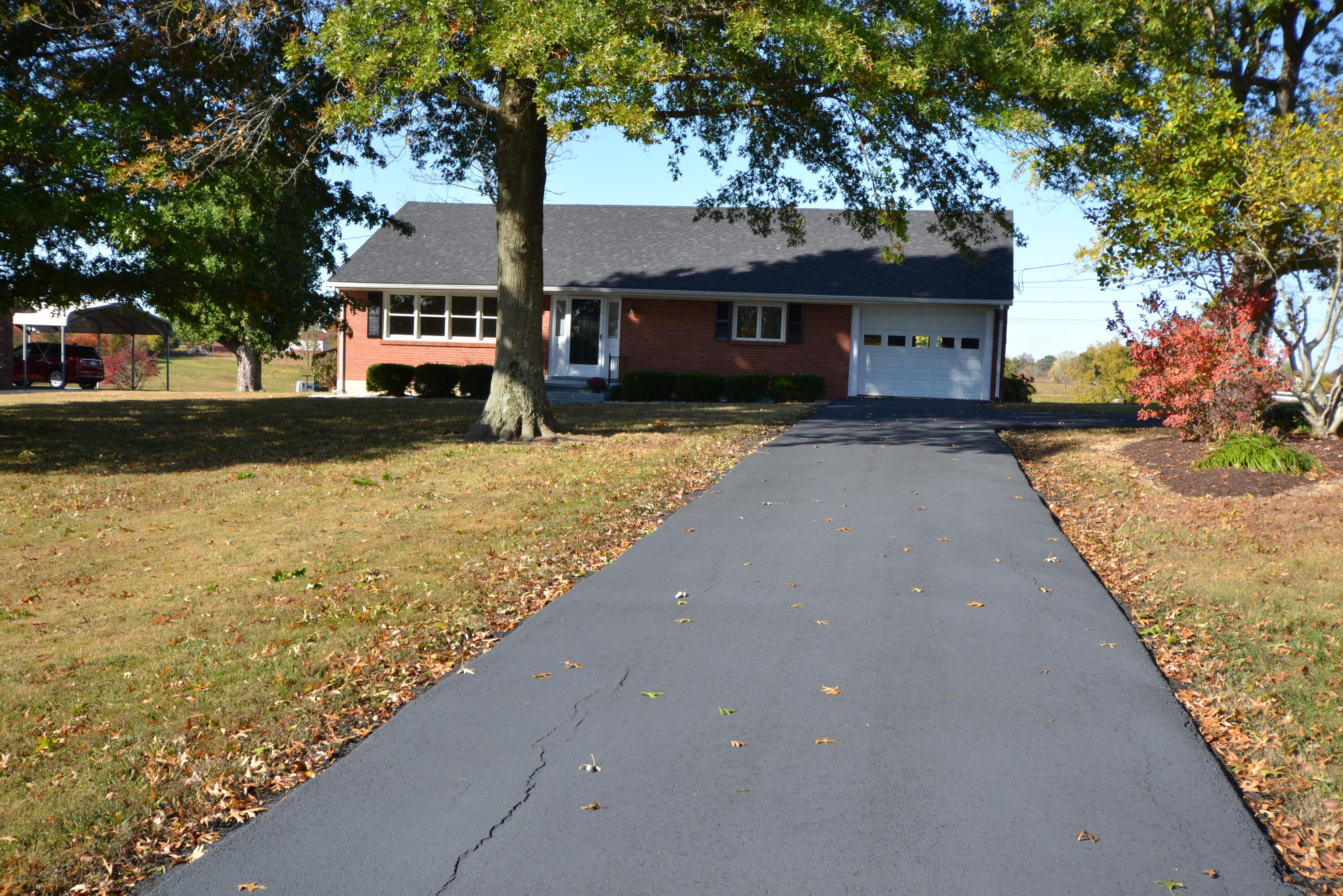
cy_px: 448
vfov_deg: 36.9
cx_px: 672
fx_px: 1343
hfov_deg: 53.1
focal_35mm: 36
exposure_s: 1/125
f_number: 7.1
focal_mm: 24
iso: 100
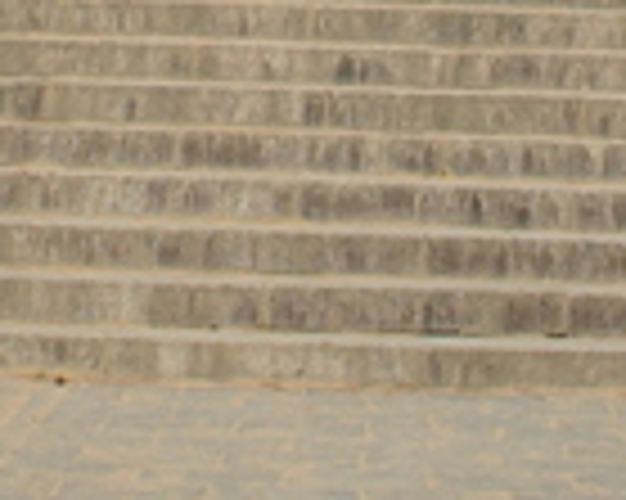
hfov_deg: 13.6
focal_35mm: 142
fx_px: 2629
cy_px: -414
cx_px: 390
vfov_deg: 10.2
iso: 400
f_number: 11
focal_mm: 20
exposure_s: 1/500
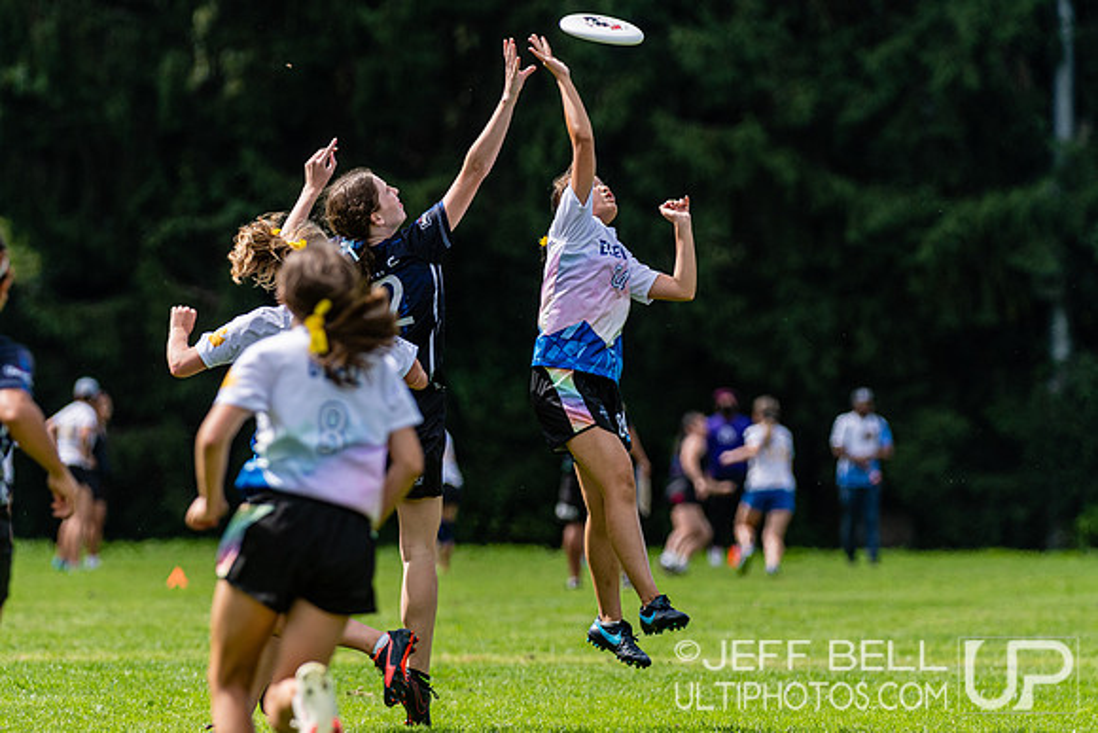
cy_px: 307
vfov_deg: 2.8
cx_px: 492
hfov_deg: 4.2
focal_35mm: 496
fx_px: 15130
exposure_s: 1/2000
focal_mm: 280
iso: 200
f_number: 4
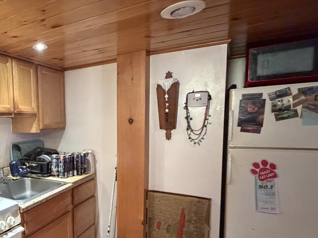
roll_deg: +3.2
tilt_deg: -5.5
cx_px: 46
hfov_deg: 58.1
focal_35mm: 27
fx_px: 248
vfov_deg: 50.9
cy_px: 146
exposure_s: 1/60
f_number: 2.2
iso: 1250
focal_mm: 2.22
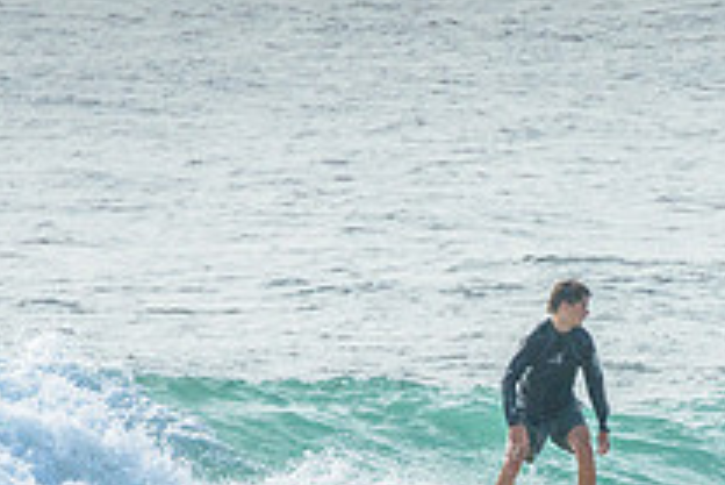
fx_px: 27588
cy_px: 536
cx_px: 676
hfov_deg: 1.5
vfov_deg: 1.0
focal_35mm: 1369
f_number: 13
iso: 500
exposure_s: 1/1600
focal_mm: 400
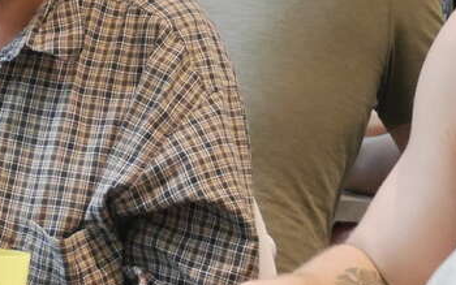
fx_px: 3033
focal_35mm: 244
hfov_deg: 8.5
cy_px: 165
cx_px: -111
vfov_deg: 5.4
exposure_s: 1/60
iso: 2500
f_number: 5.4
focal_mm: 31
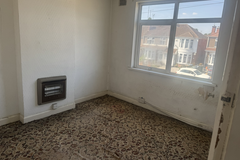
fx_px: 167
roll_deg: -3.4
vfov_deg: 51.2
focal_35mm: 25
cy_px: 71
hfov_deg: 71.5
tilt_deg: -10.9
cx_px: 120
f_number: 1.78
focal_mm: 6.76
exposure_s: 1/567
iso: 80
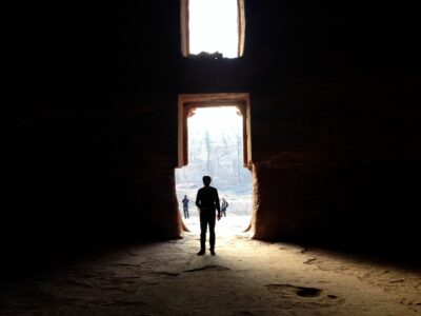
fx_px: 401
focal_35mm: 33
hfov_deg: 55.4
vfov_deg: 42.9
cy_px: 158
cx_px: 210
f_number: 2.4
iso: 80
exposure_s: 1/120
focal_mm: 4.12
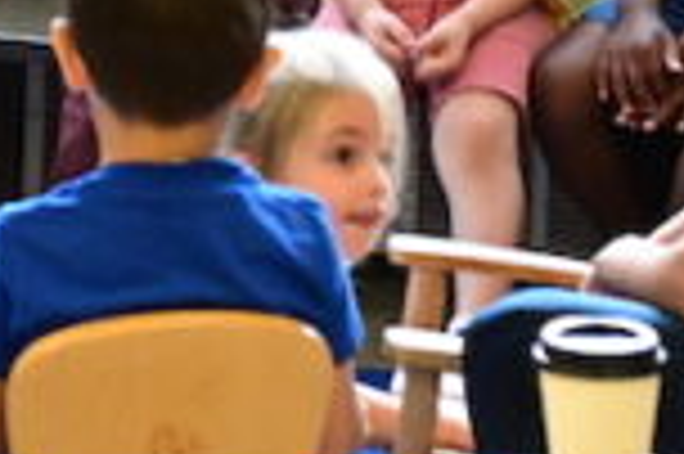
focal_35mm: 297
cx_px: -207
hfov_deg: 6.9
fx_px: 5637
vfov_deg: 4.5
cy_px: -573
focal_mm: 44
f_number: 3.5
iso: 4000
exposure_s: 1/400
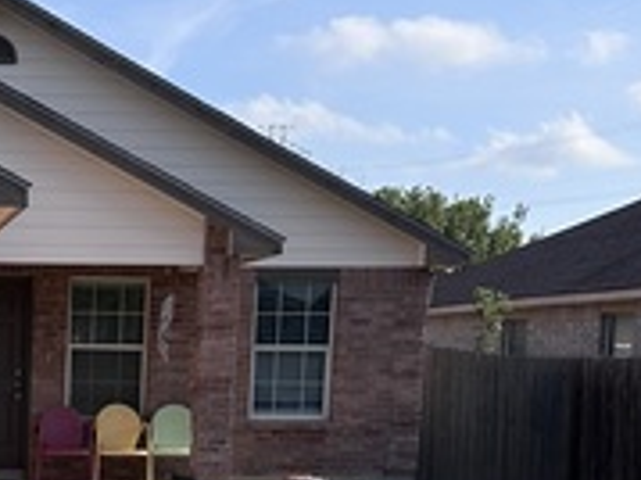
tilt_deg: -8.1
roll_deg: -0.8
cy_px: 580
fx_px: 1591
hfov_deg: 21.5
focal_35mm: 86
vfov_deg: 16.4
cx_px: -86
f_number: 1.78
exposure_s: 1/4545
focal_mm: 6.86
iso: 80
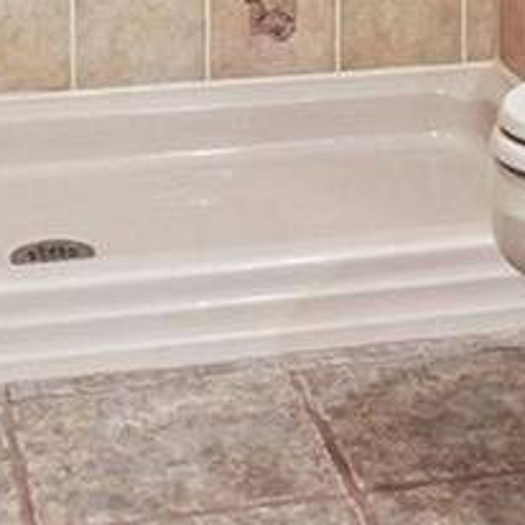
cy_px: -380
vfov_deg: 13.4
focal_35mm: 119
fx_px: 2042
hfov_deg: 14.5
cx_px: 456
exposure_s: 1/3.33
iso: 400
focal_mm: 12
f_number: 8
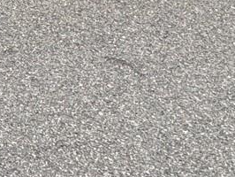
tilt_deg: +2.1
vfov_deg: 6.4
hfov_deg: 8.9
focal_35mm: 200
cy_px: -456
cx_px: -337
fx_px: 1359
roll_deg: +0.3
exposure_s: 1/1667
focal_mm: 5.96
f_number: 1.6
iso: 50
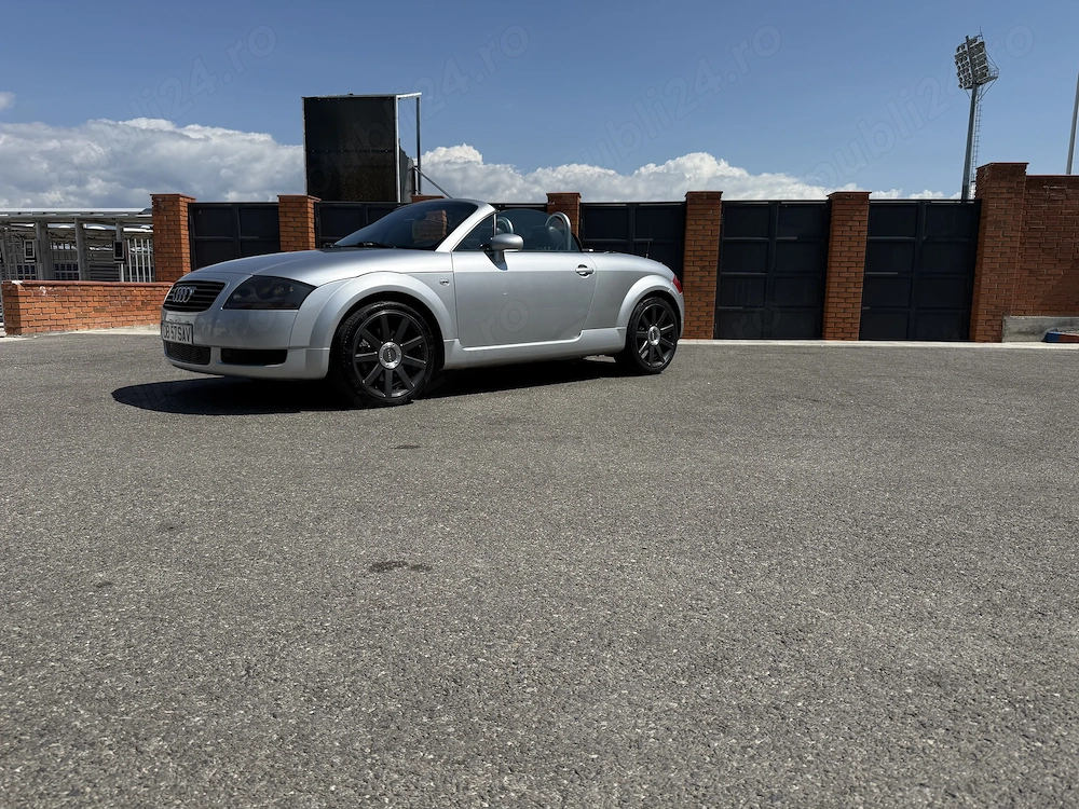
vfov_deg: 56.8
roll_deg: -0.9
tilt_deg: -8.1
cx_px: 540
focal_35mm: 24
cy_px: 404
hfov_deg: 71.6
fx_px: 748
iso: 100
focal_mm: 6.76
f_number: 1.78
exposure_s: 1/8130
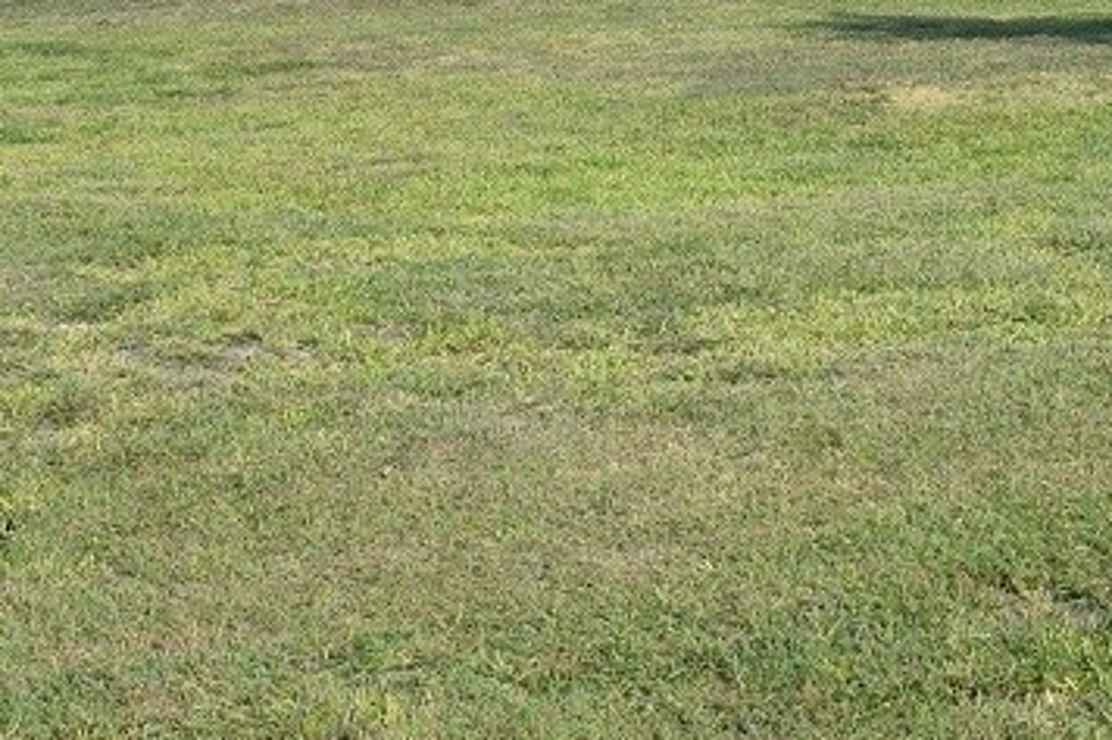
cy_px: -212
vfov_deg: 14.8
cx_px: 631
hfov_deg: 23.0
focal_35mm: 88
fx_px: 2729
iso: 200
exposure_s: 1/320
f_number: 9
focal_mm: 21
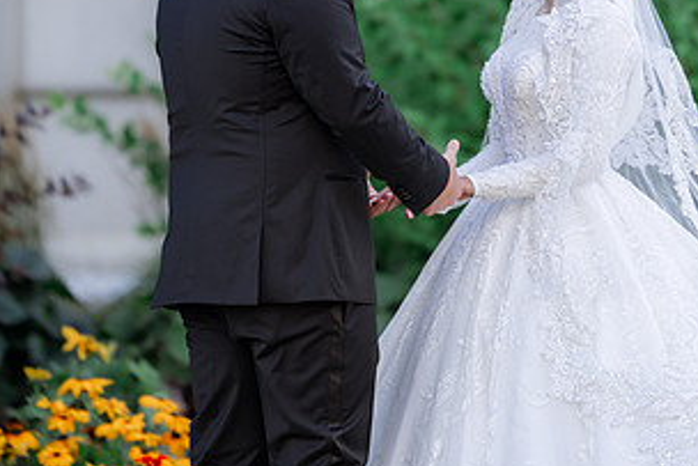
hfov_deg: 6.8
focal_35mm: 301
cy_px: 80
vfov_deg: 4.6
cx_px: 424
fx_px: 5839
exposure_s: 1/2000
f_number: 2
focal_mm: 150
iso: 200
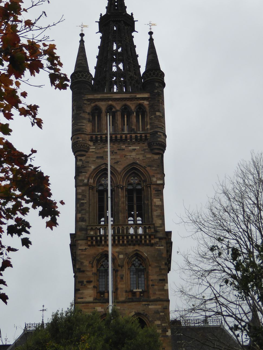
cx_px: 128
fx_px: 942
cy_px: 155
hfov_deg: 15.9
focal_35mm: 93
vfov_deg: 21.1
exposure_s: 1/160
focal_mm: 12.5
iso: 125
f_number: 4.5
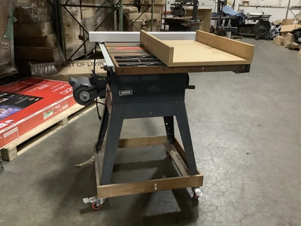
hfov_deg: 58.4
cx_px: 150
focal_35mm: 31
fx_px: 270
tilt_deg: -23.5
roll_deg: -1.5
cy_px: 113
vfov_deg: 45.4
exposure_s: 1/30
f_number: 2.4
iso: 500
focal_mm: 3.3
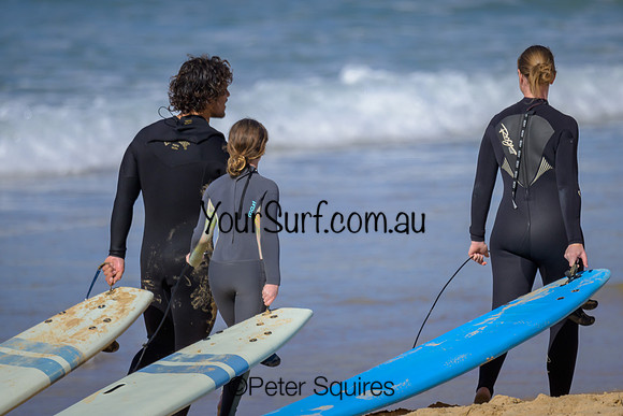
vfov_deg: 1.3
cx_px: 328
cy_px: 210
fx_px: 19016
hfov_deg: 1.9
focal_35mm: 1099
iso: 360
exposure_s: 1/2000
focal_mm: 800
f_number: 6.3
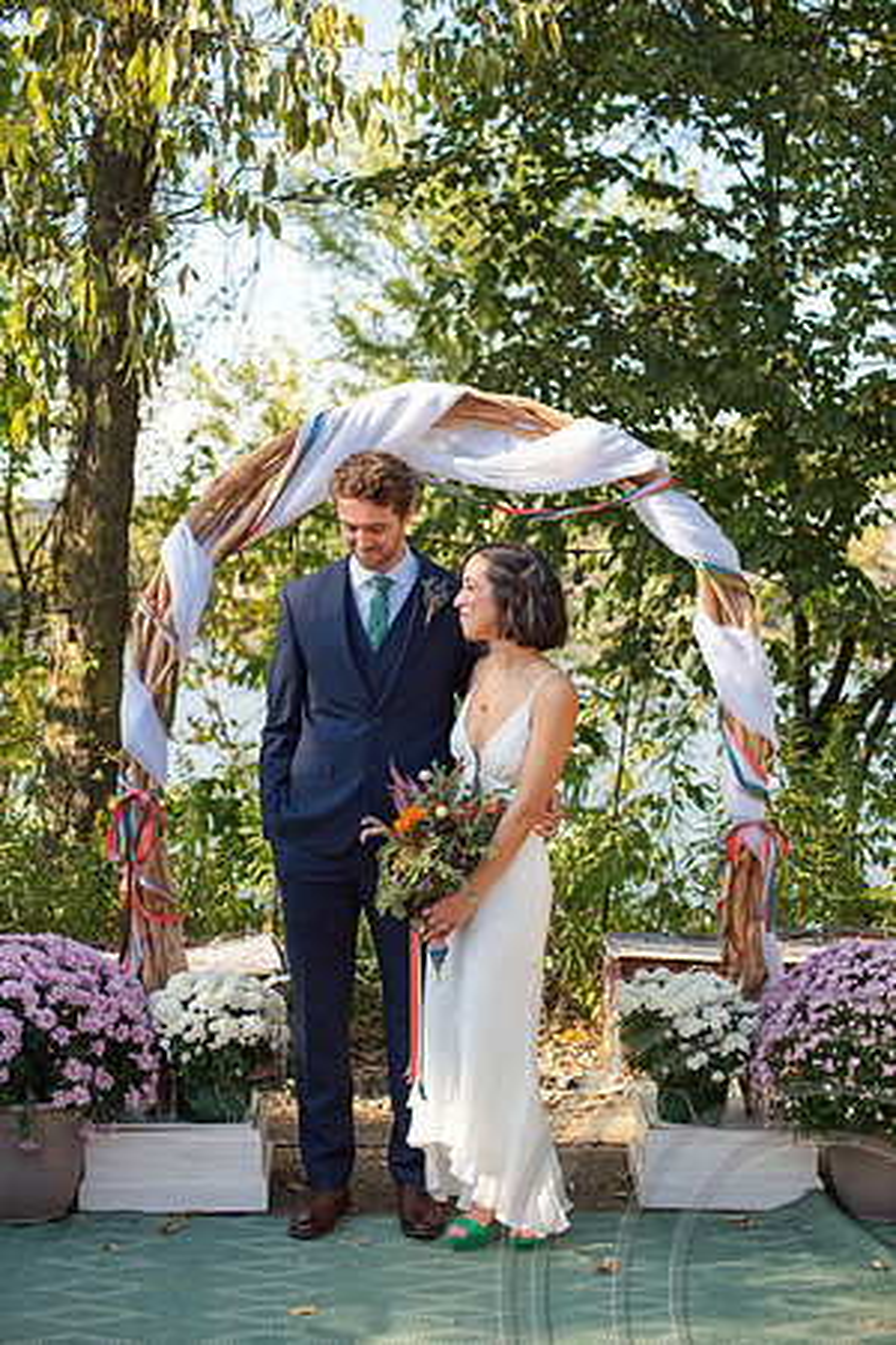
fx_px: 1867
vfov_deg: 39.6
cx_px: 448
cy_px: 672
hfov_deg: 27.0
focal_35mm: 50
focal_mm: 50
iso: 320
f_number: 3.5
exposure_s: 1/1250
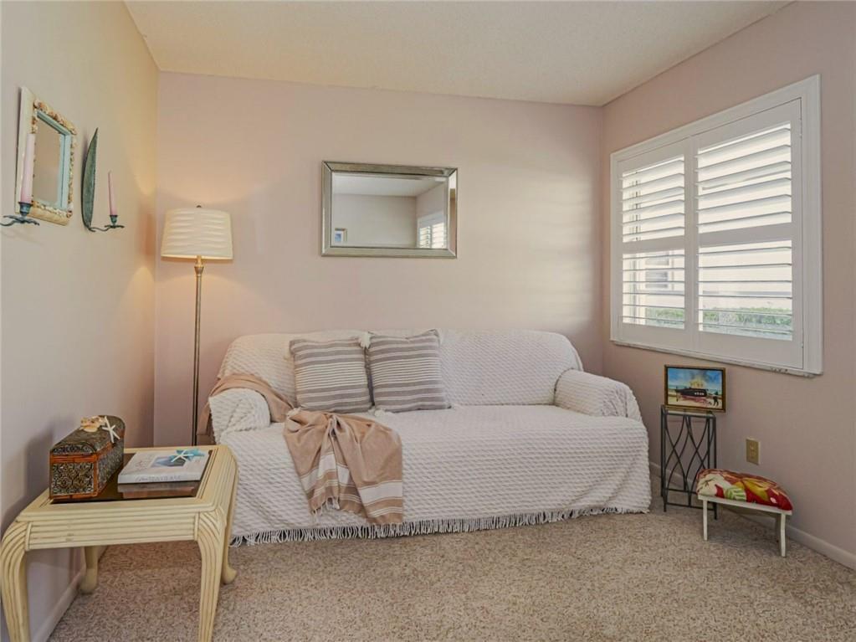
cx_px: 428
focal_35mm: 18
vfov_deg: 71.6
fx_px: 445
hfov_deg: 87.8
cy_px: 321
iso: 125
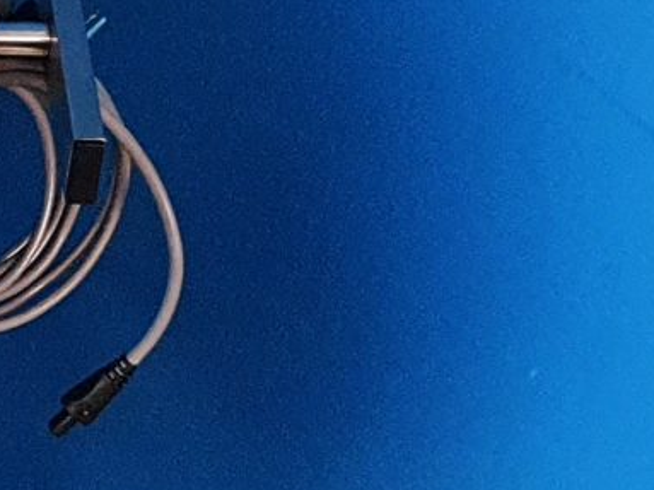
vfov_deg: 8.5
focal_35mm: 174
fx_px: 3286
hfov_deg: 10.9
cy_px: 341
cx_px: -365
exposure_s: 1/50
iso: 320
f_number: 2.4
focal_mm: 4.3
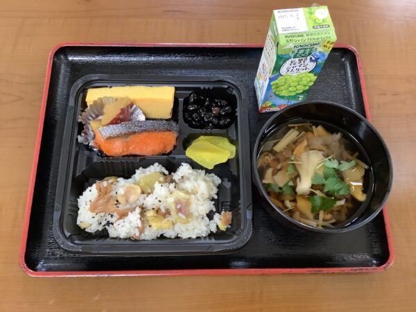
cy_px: 156
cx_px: 208
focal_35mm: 31
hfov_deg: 58.4
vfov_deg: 45.4
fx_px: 373
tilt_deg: -70.8
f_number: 2.4
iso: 400
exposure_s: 1/30
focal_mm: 3.3
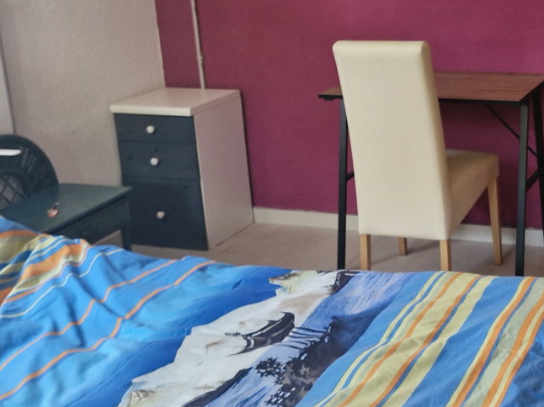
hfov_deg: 32.6
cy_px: 132
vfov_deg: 25.5
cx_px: 459
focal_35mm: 57
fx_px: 895
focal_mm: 5.54
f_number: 1.8
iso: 640
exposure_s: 1/100
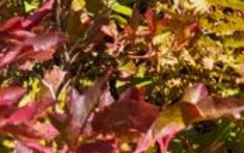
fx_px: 1078
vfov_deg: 7.1
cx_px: 644
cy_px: -323
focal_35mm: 162
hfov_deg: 10.5
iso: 40
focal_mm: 5.4
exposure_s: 1/1667
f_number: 1.8
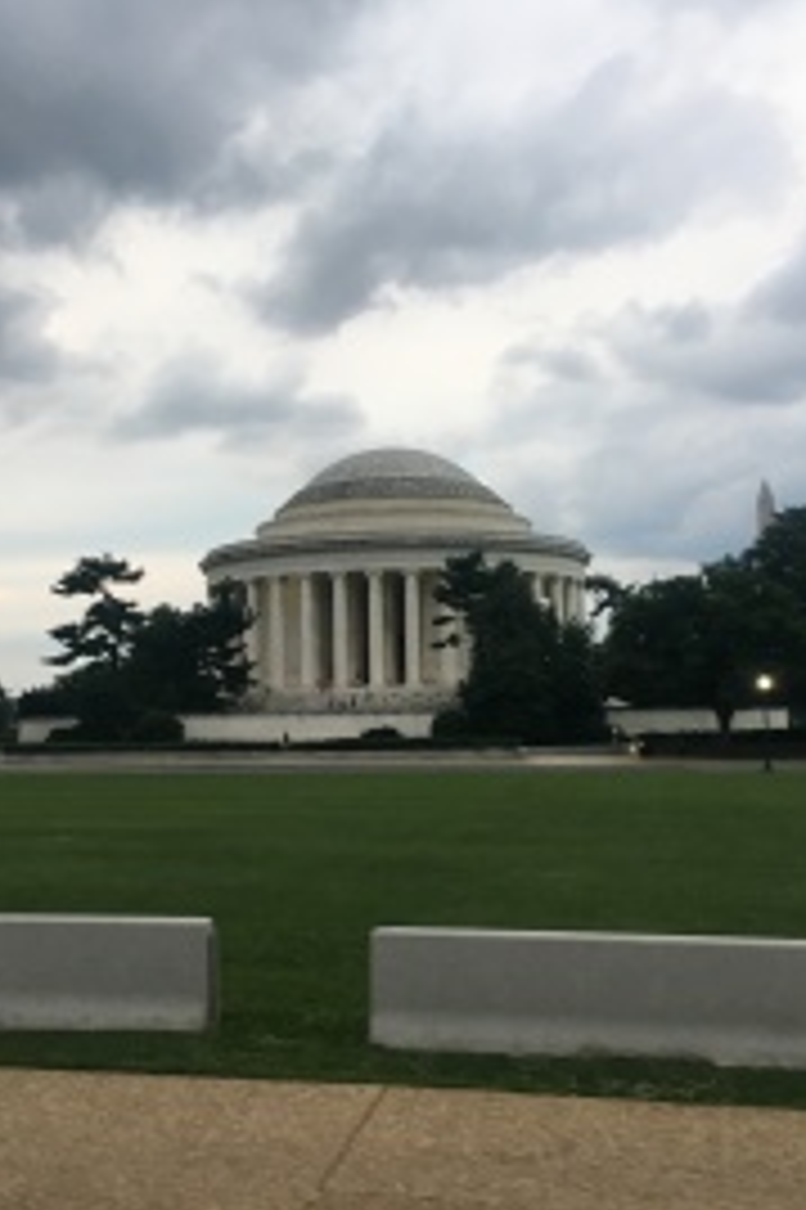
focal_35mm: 41
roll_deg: -2.6
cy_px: 607
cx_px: 320
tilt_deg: +3.5
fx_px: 1379
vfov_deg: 47.4
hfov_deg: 32.5
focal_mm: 4.15
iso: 32
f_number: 2.2
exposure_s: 1/30
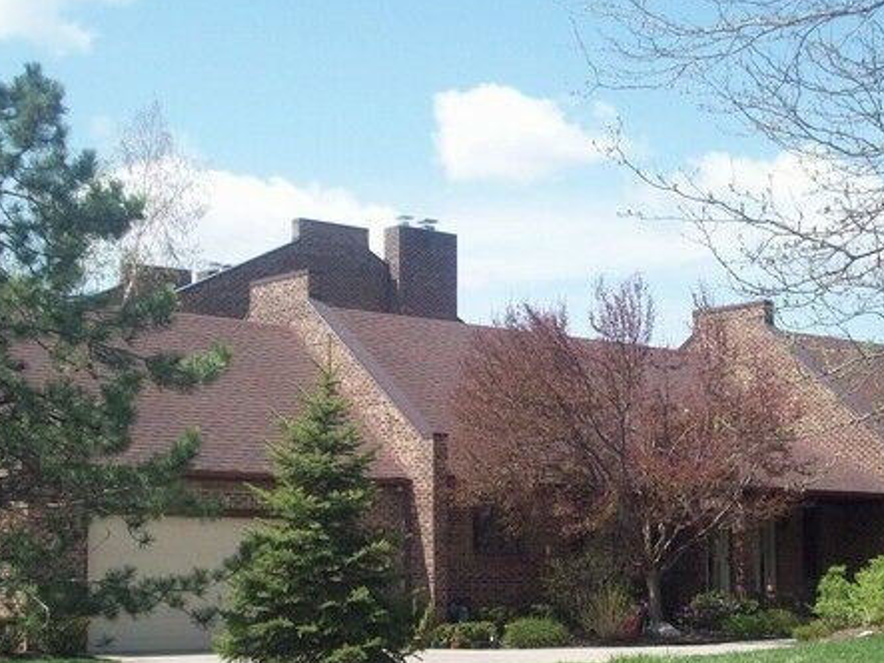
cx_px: 553
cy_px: 425
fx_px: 1991
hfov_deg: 25.0
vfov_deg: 18.8
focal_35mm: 78
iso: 80
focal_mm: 9
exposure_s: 1/189
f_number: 6.9
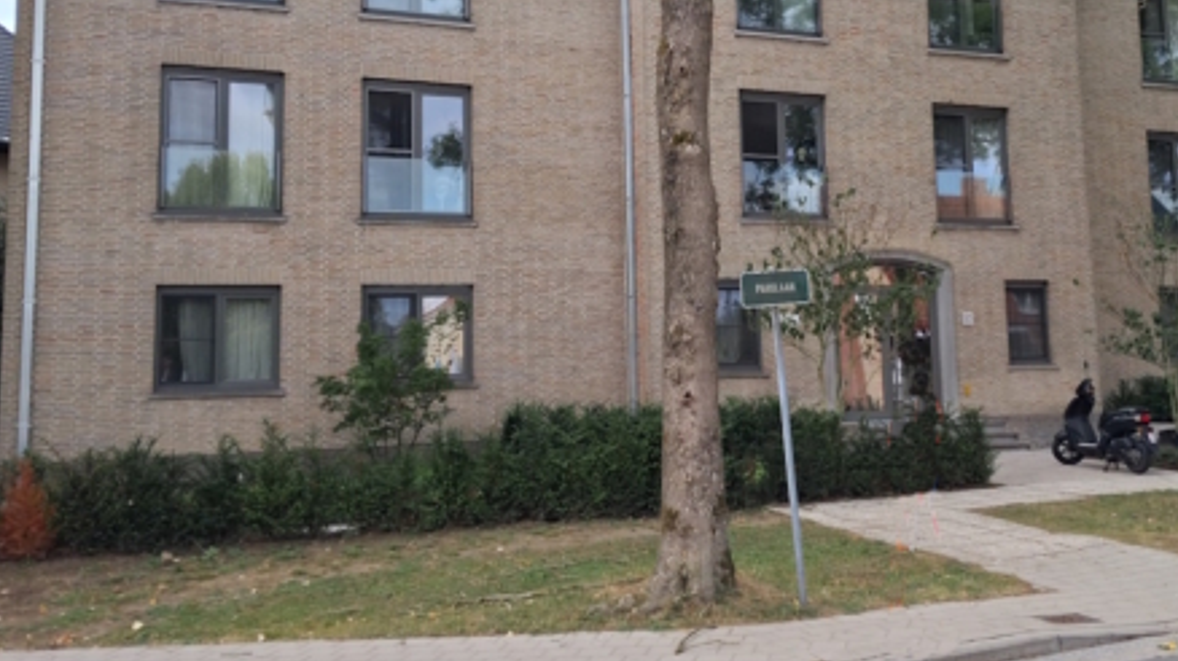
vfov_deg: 27.4
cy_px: 196
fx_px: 1343
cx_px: 791
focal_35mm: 43
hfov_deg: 46.6
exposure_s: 1/278
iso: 20
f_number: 1.8
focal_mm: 4
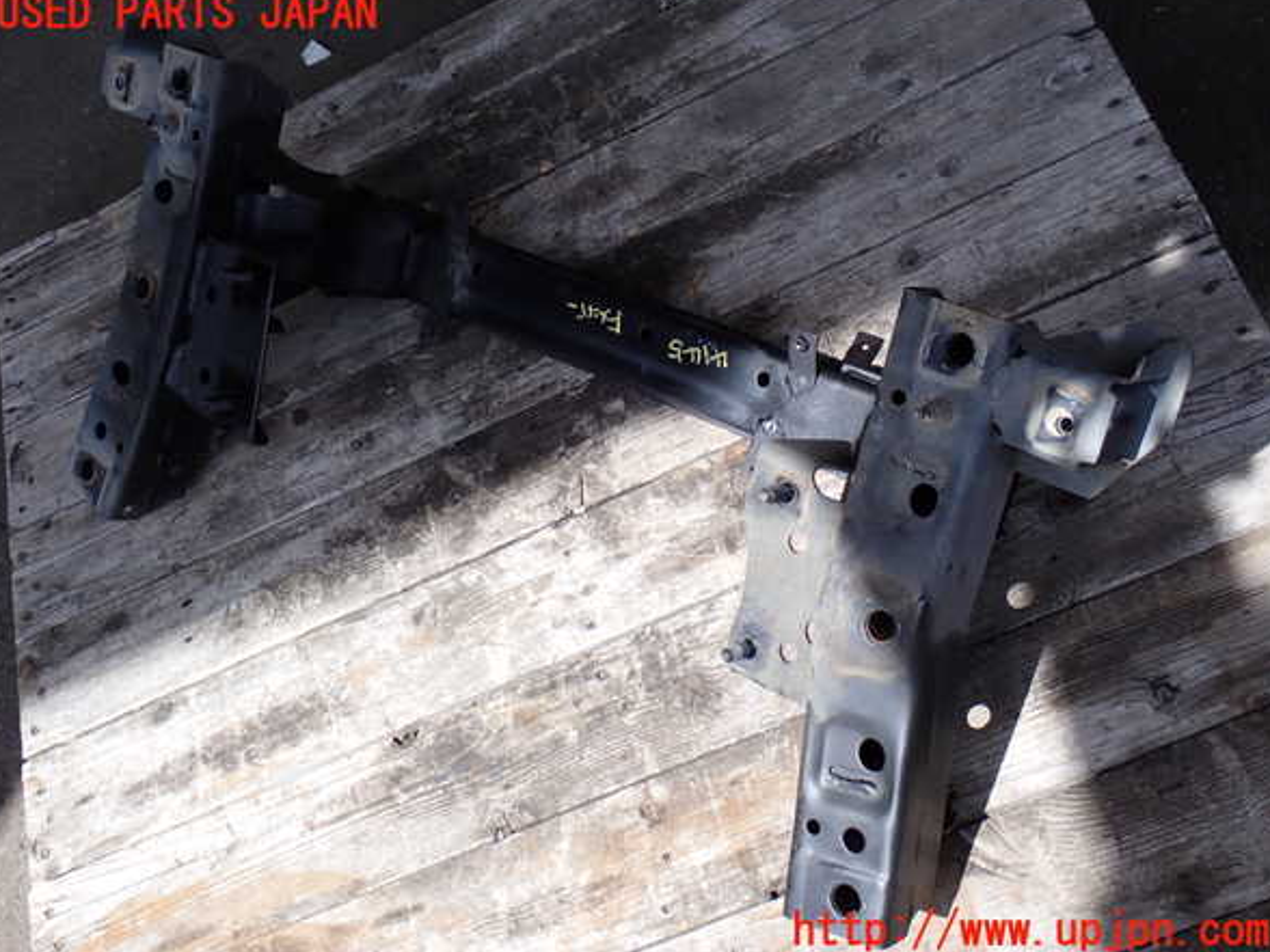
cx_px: 633
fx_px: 1761
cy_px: 473
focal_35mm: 48
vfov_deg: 30.3
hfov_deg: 39.7
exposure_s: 1/250
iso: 100
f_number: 4.5
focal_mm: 8.4
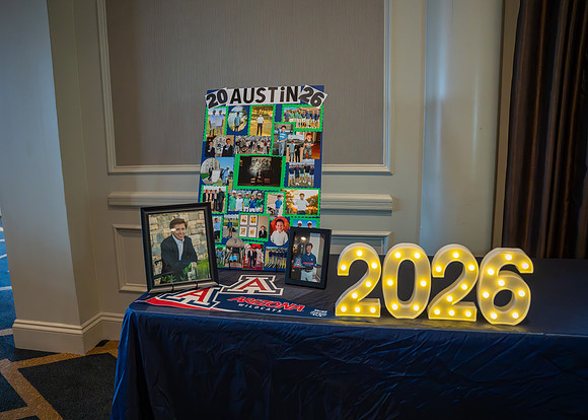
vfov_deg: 52.2
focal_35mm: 26
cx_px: 273
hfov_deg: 68.8
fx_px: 429
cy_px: 210
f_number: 2.8
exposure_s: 1/800
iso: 6400
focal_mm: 24
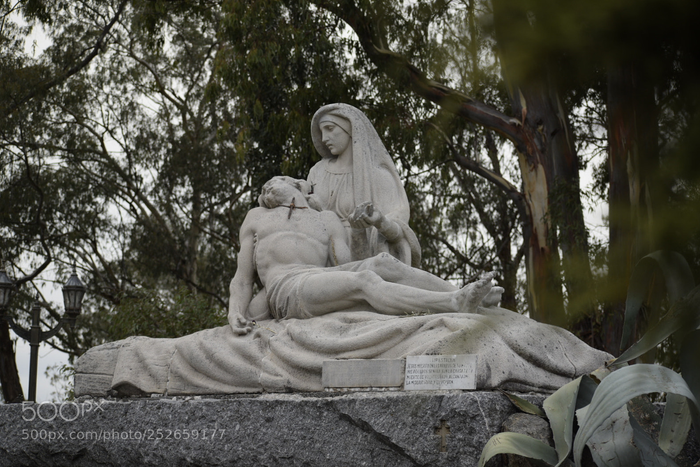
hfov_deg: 19.3
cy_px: 234
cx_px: 348
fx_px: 2061
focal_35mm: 106
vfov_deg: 12.9
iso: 100
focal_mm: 70
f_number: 4.5
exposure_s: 1/60
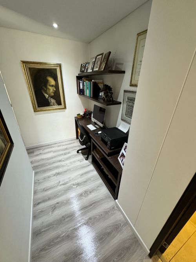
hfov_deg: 85.7
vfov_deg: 102.1
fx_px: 106
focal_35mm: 14
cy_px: 131
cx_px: 98
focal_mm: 2.22
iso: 320
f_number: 2.2
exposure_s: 1/60
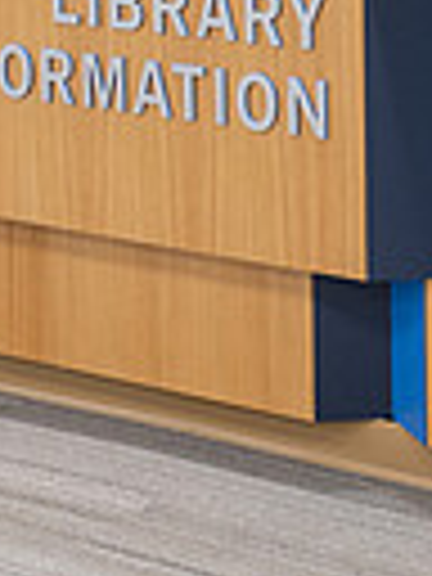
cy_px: -256
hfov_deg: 13.4
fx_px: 1797
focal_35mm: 108
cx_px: 469
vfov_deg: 16.7
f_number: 5
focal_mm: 24
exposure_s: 1/80
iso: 1250
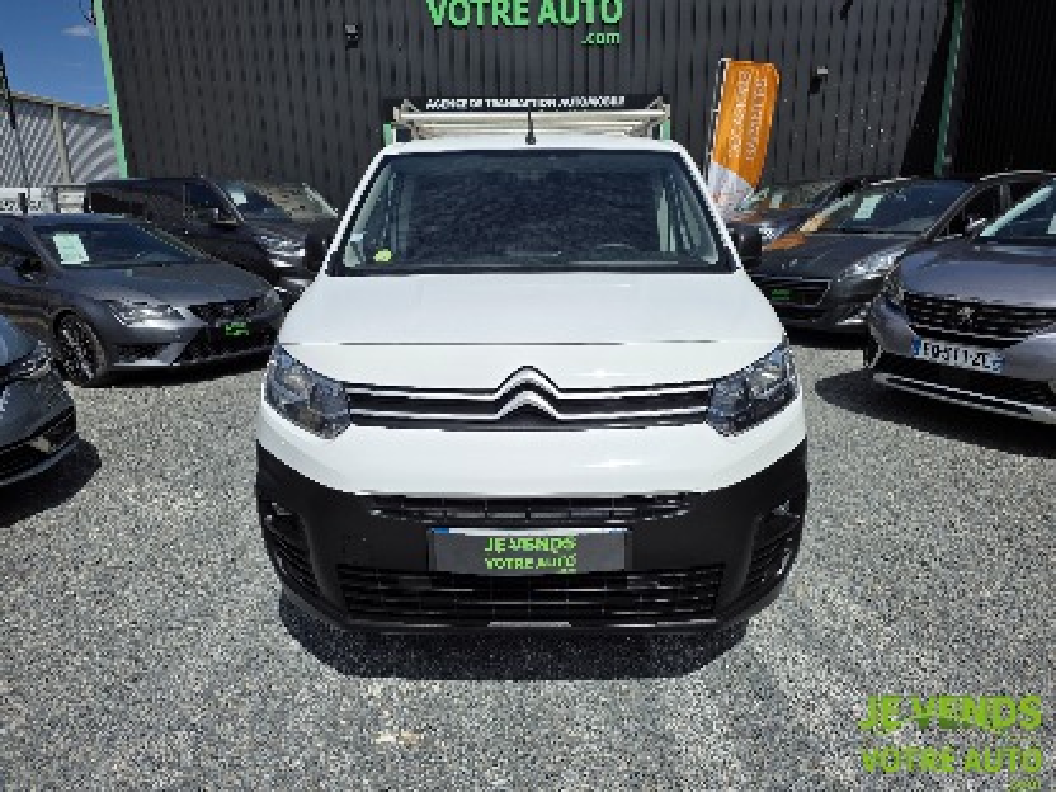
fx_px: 702
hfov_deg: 73.9
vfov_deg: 58.9
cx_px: 528
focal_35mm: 23
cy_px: 396
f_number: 1.7
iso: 50
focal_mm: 6.25
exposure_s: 1/7944
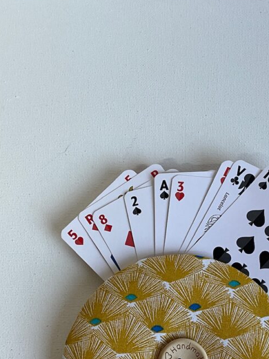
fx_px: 477
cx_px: 193
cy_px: 267
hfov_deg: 31.1
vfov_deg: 40.2
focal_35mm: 46
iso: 32
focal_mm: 3
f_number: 1.8
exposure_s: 1/122
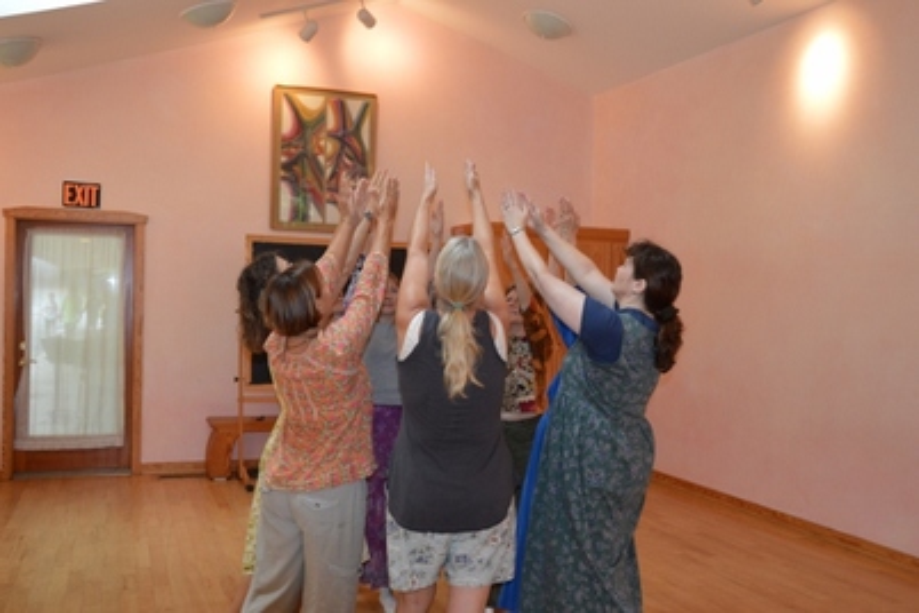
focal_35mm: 36
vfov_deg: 36.9
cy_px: 306
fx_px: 919
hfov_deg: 53.1
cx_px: 460
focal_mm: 24
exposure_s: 1/60
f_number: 3.8
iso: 800
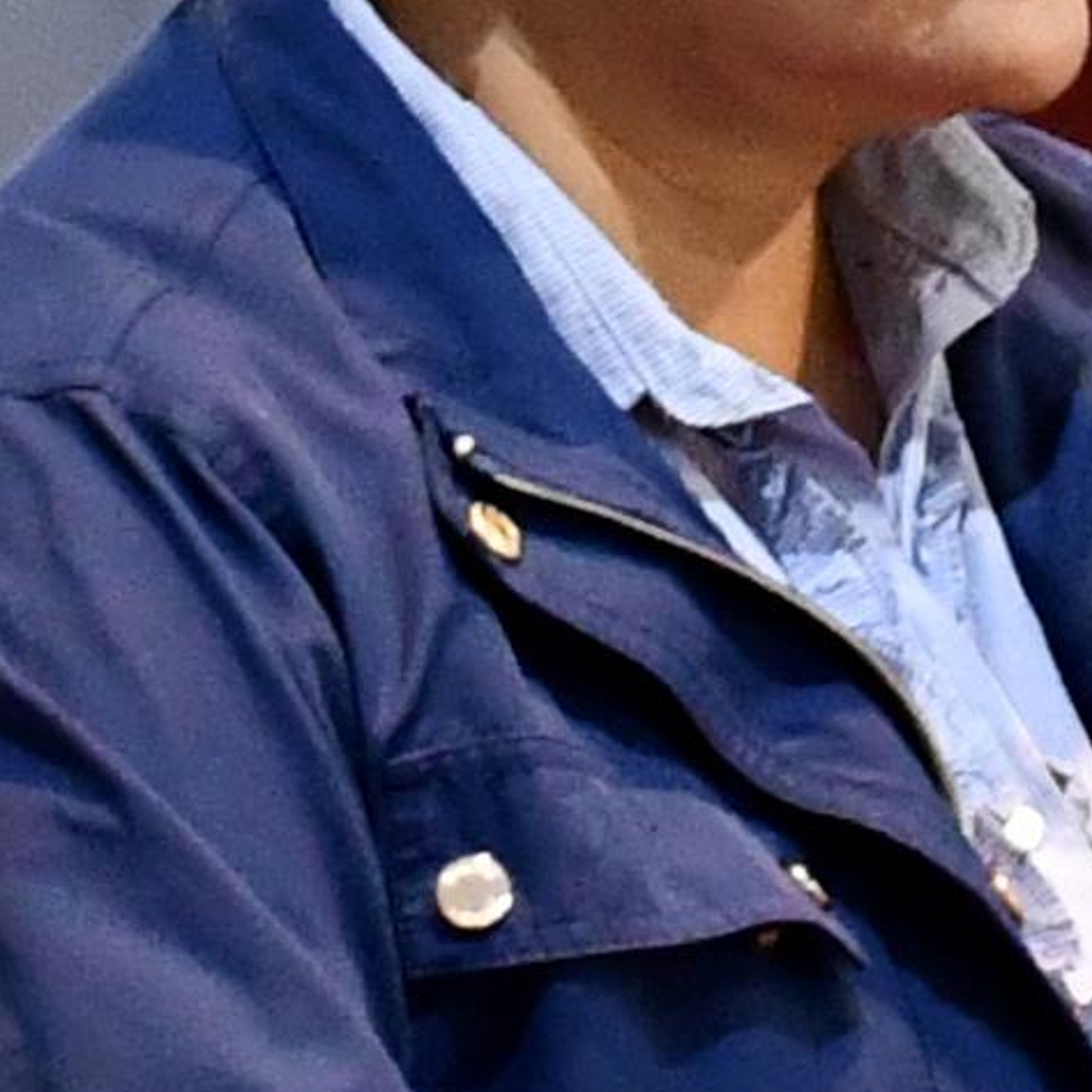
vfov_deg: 4.4
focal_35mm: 399
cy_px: -569
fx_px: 14240
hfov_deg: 4.4
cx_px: 696
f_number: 4
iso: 3200
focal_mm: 27
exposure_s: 1/90
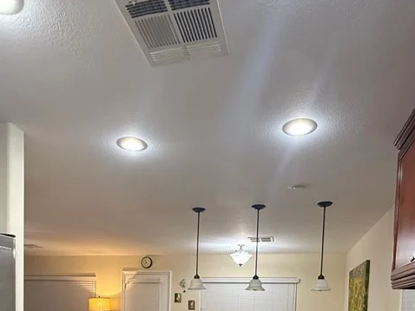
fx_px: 359
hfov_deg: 60.0
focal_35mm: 30
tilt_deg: -2.9
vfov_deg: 39.6
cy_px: 329
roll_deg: -1.9
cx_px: 200
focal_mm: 2.22
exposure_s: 1/60
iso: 400
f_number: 2.2
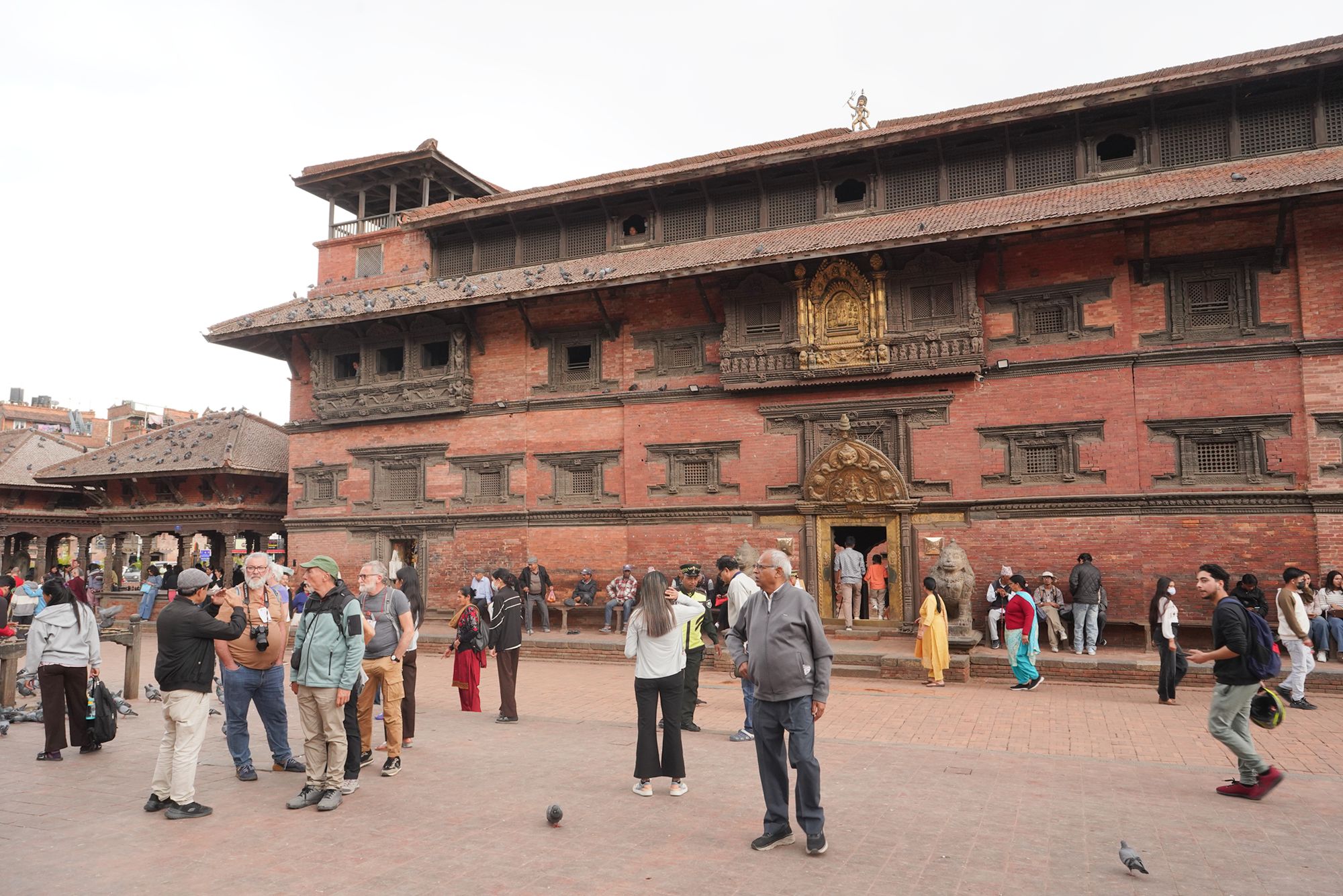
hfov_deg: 73.7
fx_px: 895
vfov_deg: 53.1
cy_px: 448
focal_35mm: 24
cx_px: 672
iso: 800
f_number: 11
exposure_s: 1/100
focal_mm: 24
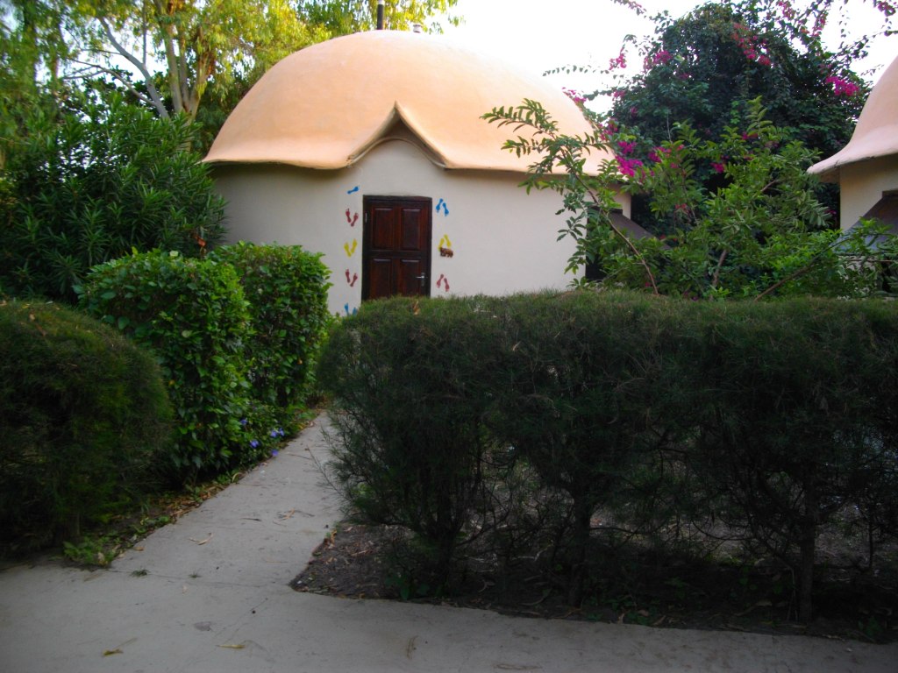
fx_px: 804
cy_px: 336
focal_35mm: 31
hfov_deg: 58.4
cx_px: 449
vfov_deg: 45.4
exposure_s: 1/125
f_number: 2.9
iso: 133
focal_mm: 5.7
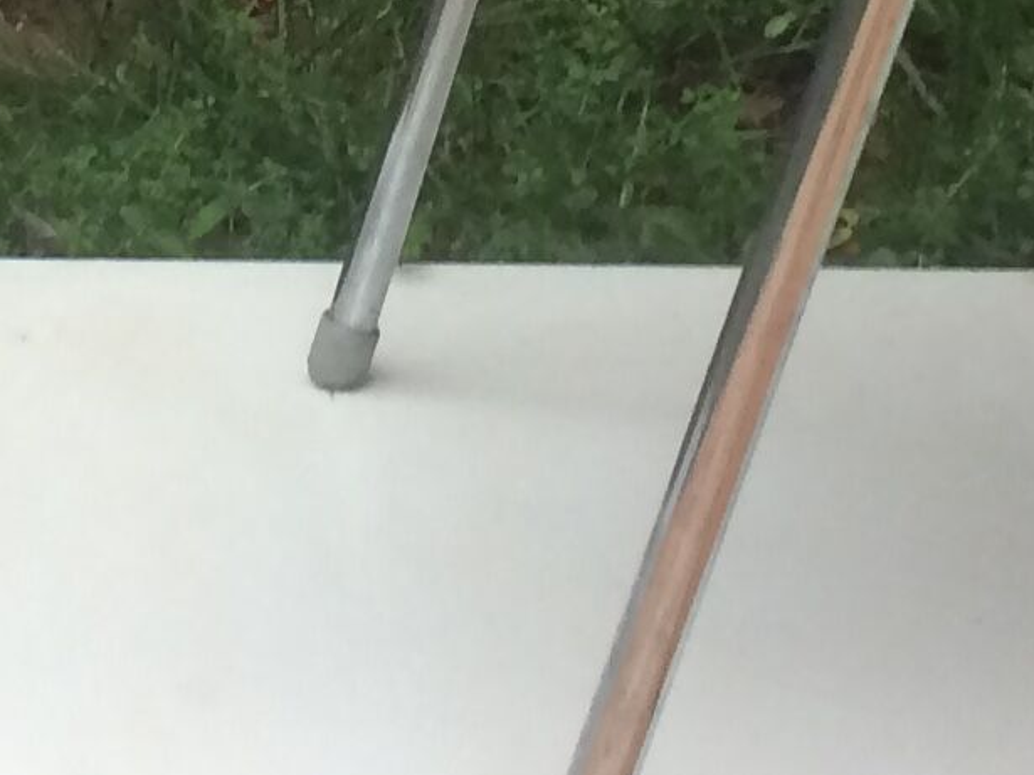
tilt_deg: -15.5
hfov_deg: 12.5
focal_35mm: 154
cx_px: -188
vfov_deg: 9.1
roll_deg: -0.1
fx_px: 4599
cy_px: -746
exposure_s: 1/33
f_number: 2.2
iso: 40
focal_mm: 4.15
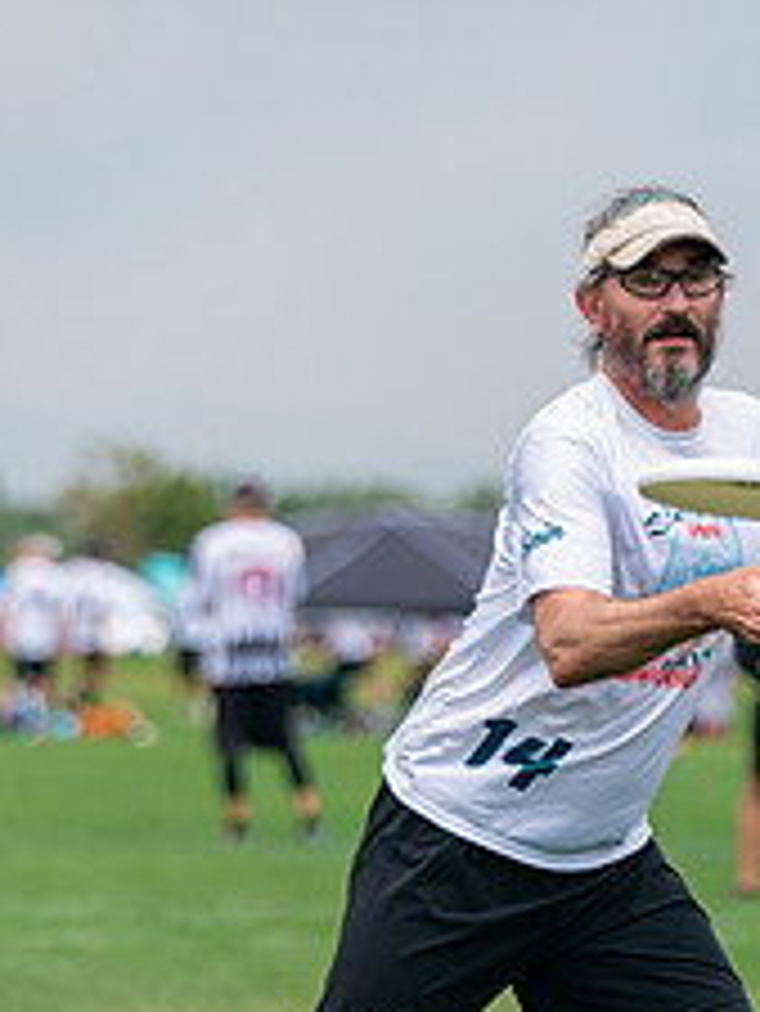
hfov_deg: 3.8
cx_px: 643
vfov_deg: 5.1
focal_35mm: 387
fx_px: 11318
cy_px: 717
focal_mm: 156
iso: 640
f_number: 3.2
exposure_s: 1/8000
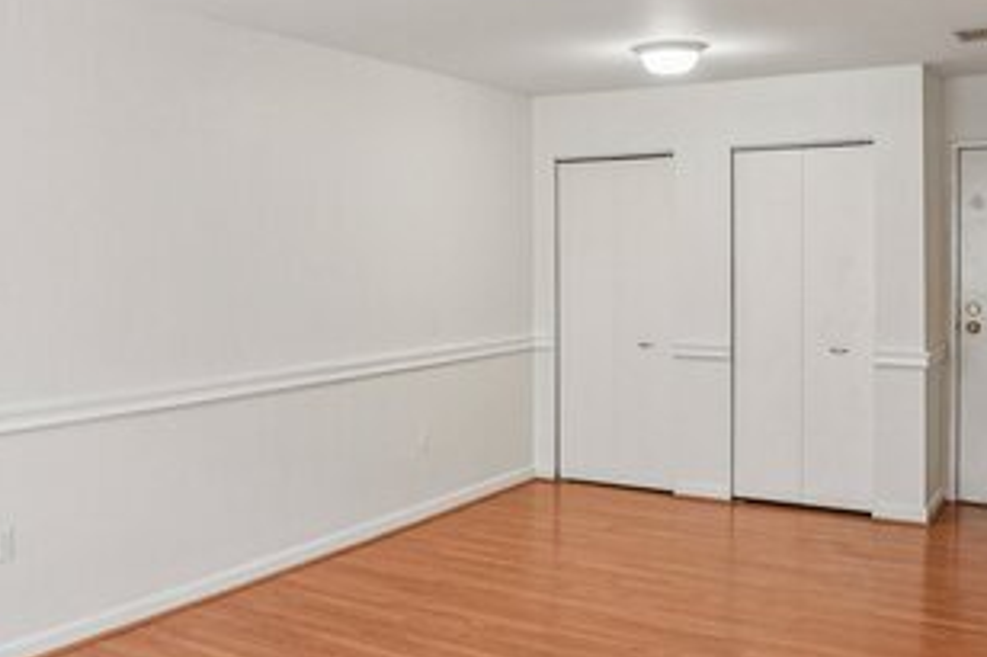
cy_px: 288
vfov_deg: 34.1
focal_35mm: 39
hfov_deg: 48.1
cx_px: 276
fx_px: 1069
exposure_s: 1/30
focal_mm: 16
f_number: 8
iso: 800
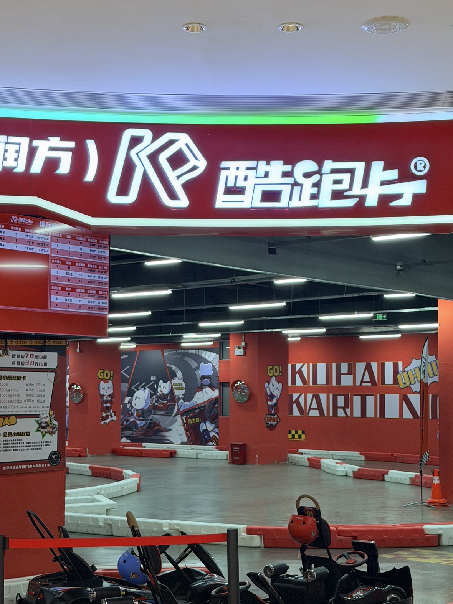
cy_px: 342
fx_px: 1065
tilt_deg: +3.2
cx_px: 222
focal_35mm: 61
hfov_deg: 24.0
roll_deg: -0.6
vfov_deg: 31.6
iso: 50
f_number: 1.78
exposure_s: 1/100
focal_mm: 6.76
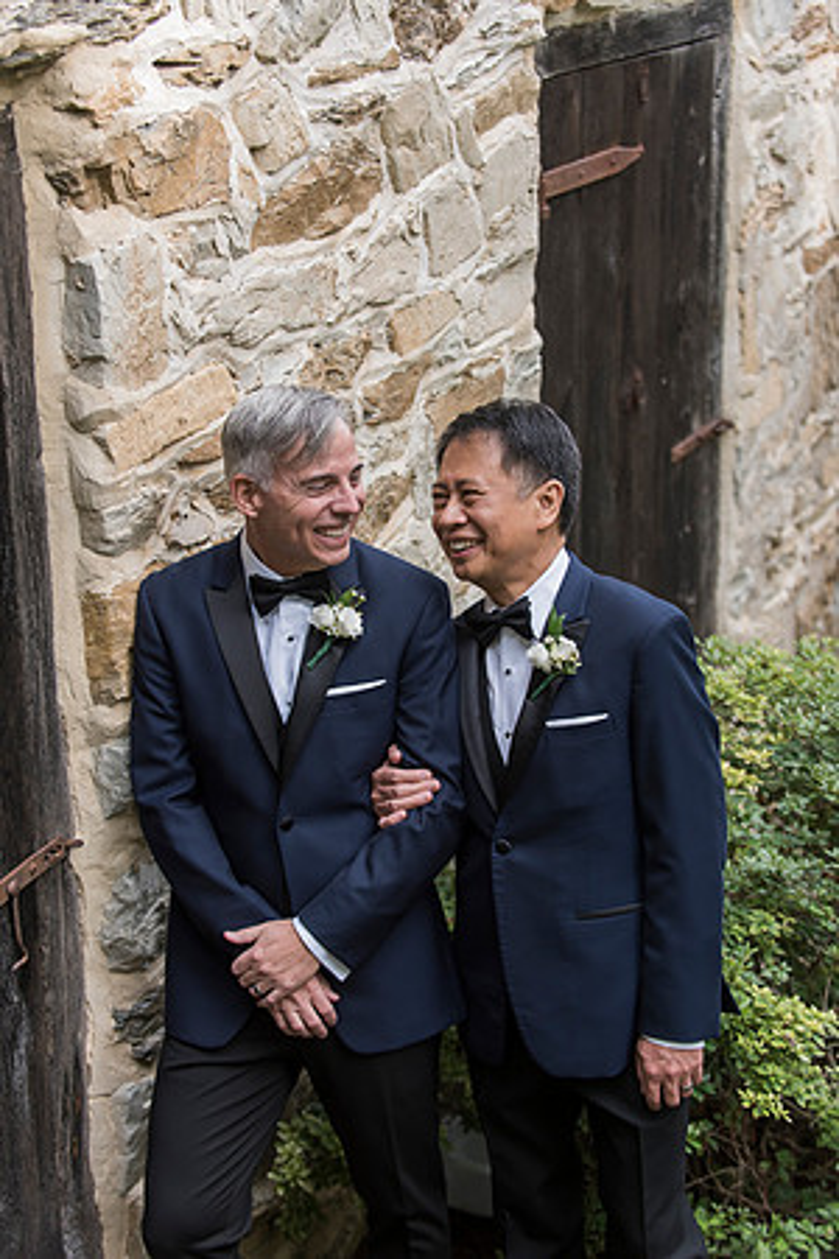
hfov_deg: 19.5
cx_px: 420
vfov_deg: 28.8
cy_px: 630
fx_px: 2447
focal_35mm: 70
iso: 400
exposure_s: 1/1250
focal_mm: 70
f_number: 3.5
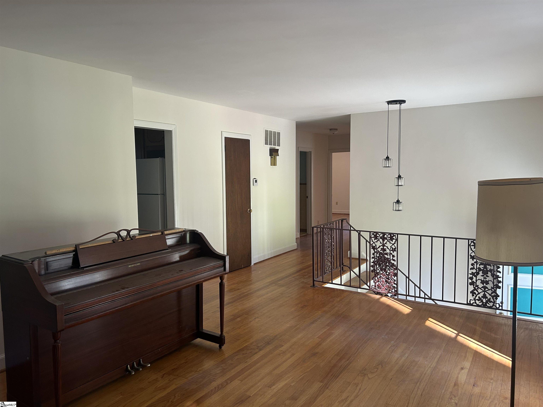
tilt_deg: -5.1
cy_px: 204
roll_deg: +0.8
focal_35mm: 26
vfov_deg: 53.1
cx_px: 272
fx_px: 408
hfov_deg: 67.3
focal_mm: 5.7
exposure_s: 1/104
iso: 125
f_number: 1.5
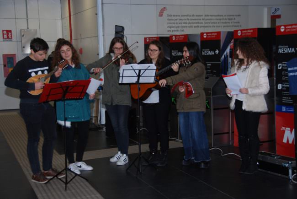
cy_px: 100
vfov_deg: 20.7
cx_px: 148
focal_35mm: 66
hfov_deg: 30.5
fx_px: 545
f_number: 4.5
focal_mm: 44
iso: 220
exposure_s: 1/60
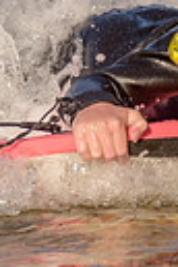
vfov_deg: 0.7
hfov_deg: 0.5
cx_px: 270
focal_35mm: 2774
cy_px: -3
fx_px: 20572
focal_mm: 500
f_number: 5.6
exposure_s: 1/2000
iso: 180
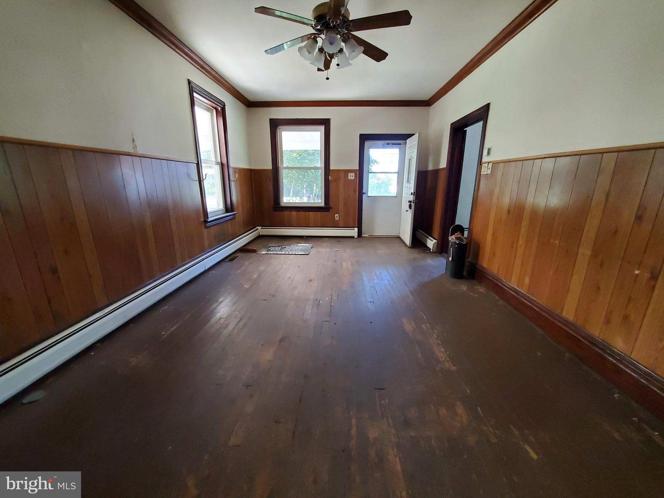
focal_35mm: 13
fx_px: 249
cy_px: 249
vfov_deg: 89.9
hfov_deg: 106.2
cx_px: 332
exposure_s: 1/50
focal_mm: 1.8
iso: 500
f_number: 2.2
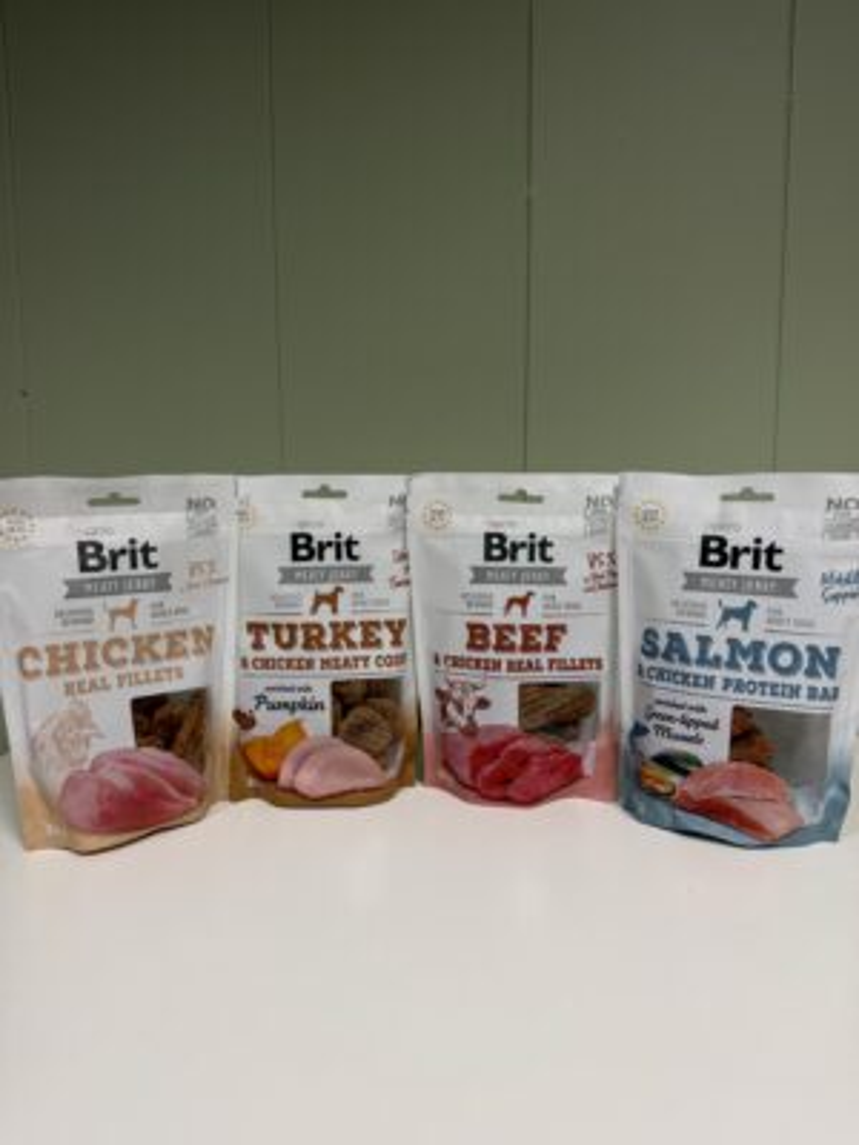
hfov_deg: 56.8
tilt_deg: -6.9
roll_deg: +0.4
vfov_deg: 71.6
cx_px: 430
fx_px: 794
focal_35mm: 24
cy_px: 572
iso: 80
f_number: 1.78
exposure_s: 1/100
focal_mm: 6.76
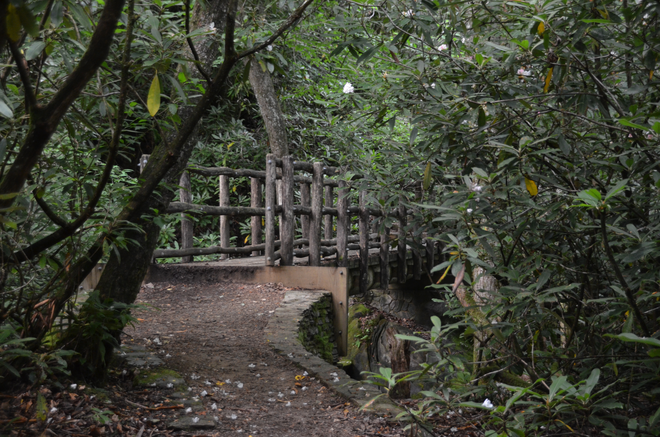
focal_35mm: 78
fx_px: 1427
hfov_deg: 26.0
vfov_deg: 17.4
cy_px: 218
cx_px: 330
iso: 1250
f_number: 4.8
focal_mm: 52
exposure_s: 1/30
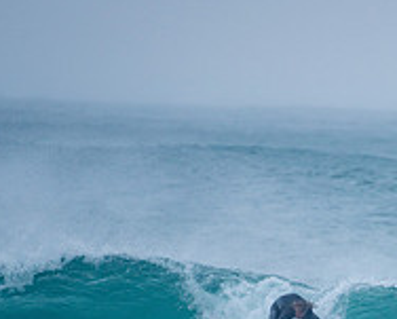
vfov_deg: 1.1
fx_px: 17005
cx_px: 418
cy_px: 364
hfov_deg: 1.3
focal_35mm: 1445
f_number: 5.6
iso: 220
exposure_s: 1/1000
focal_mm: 500
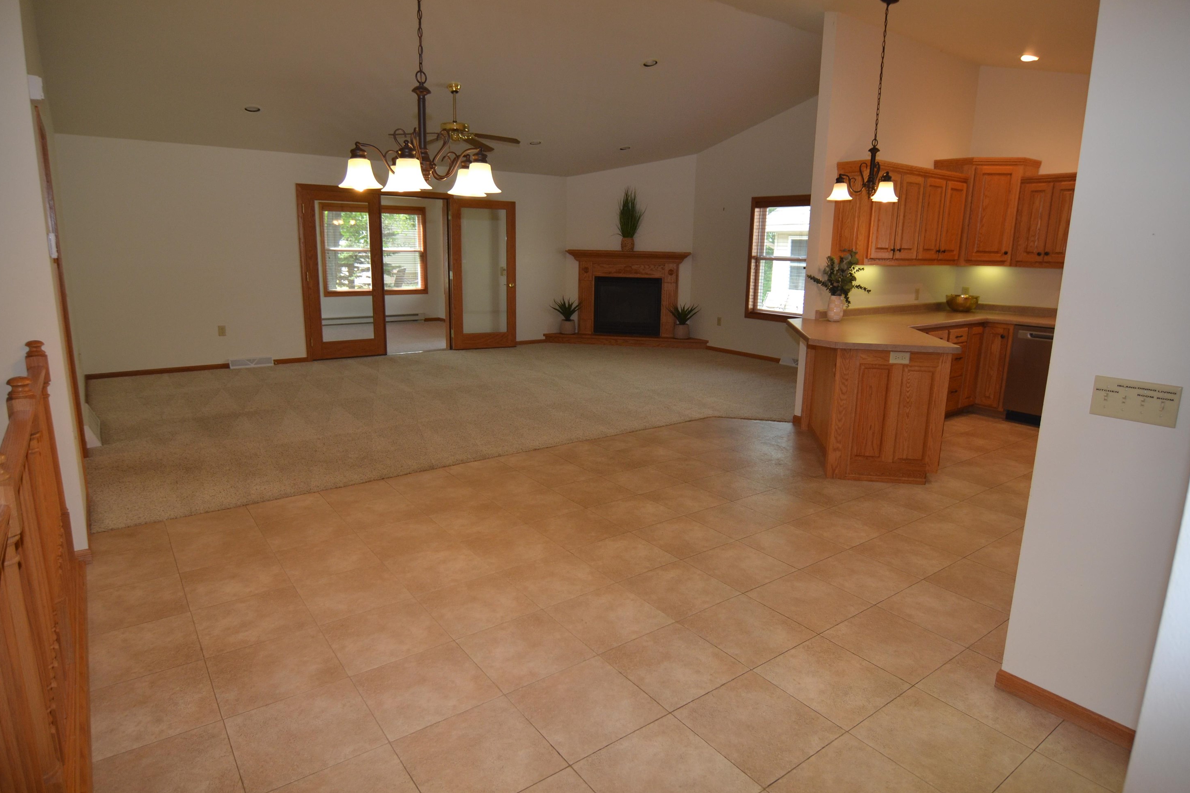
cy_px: 385
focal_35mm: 19
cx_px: 613
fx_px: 628
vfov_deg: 64.5
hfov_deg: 86.9
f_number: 4.5
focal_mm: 12
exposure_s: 1/80
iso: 400
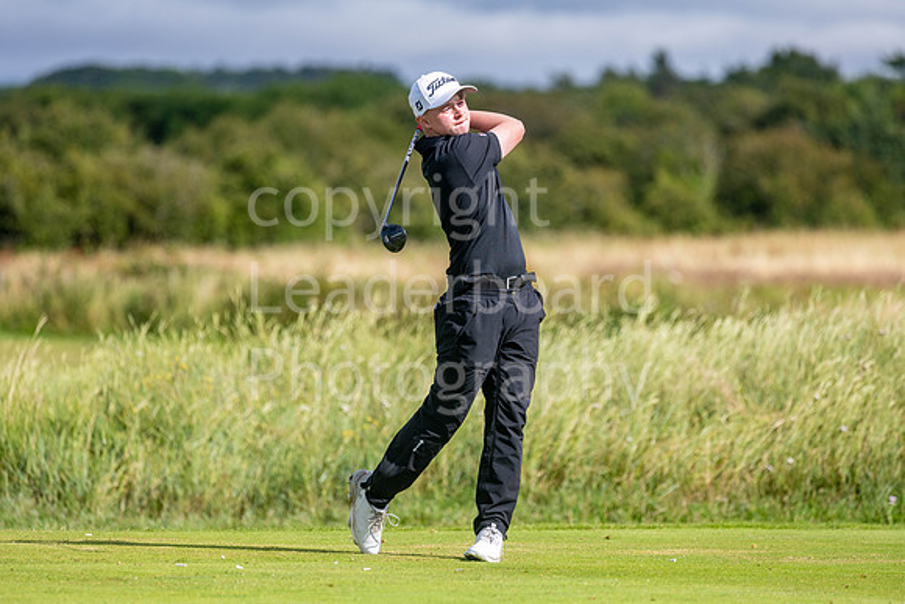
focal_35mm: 300
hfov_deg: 6.9
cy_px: 302
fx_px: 7543
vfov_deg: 4.6
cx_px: 452
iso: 200
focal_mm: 300
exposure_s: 1/1600
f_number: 5
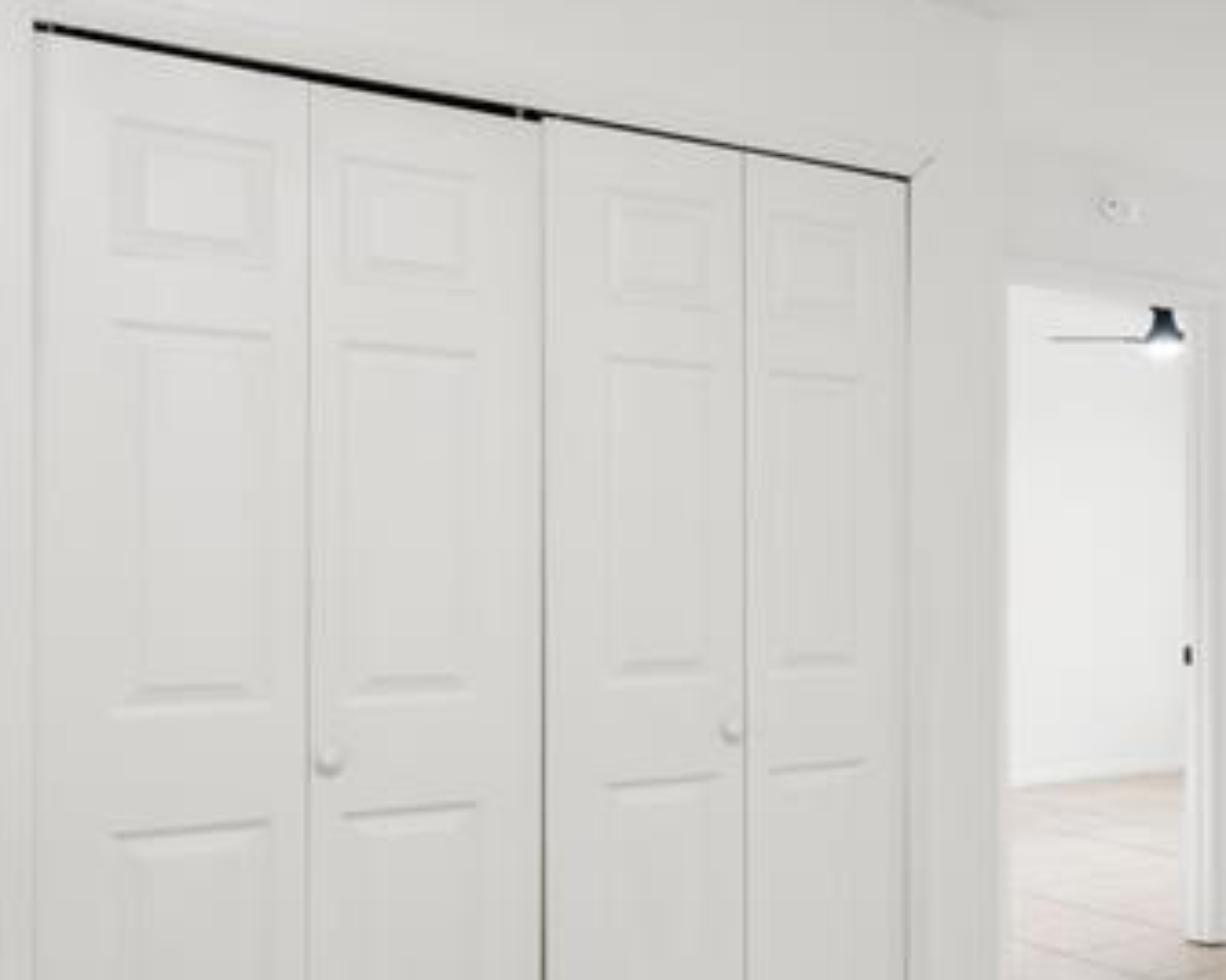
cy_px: 508
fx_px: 1560
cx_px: 1237
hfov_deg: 38.0
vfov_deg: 34.9
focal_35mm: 43
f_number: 9
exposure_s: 1/3
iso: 320
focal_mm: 10
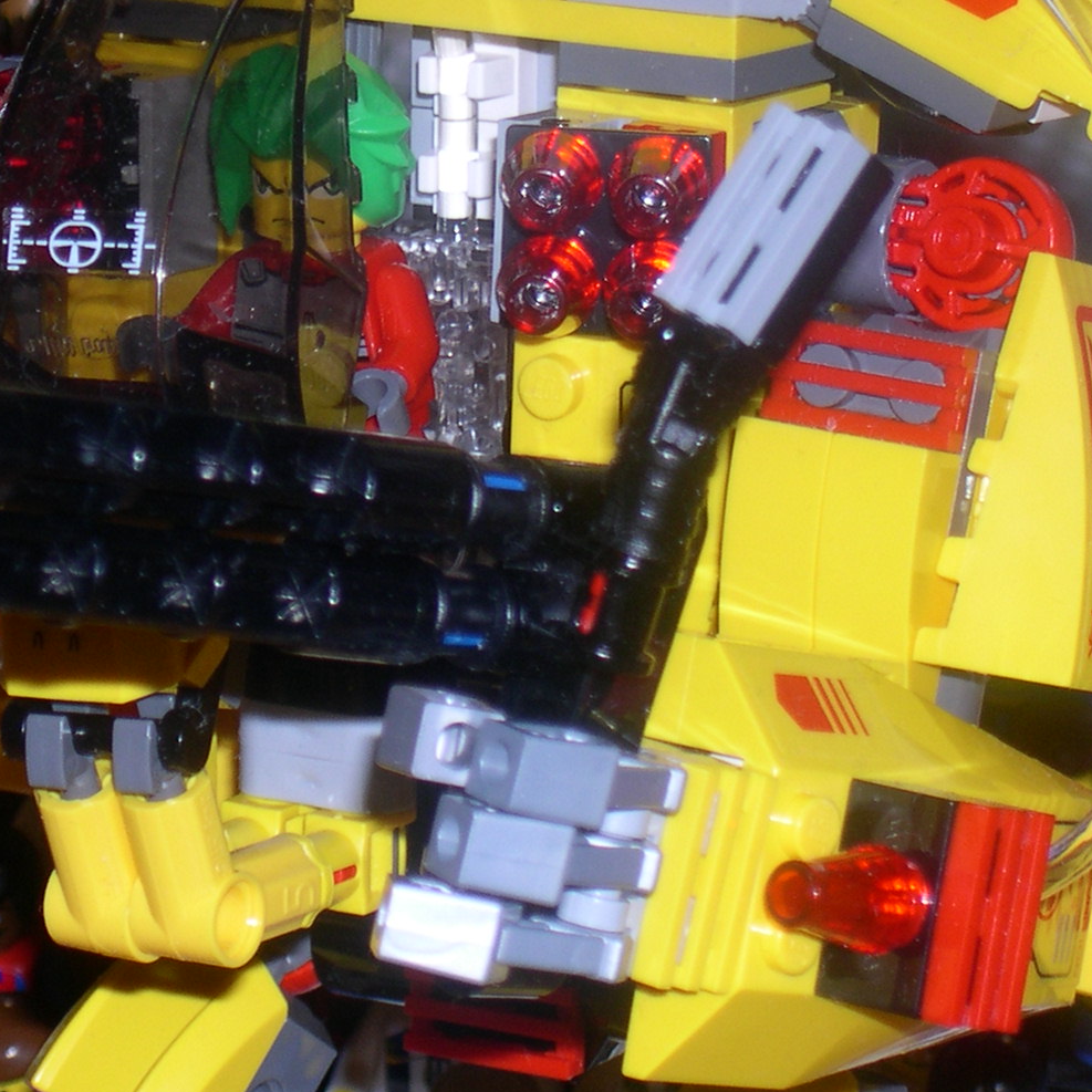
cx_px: 345
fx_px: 8280
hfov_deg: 7.5
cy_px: 438
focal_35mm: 232
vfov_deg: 7.5
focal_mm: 24
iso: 100
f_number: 4.9
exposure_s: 1/60
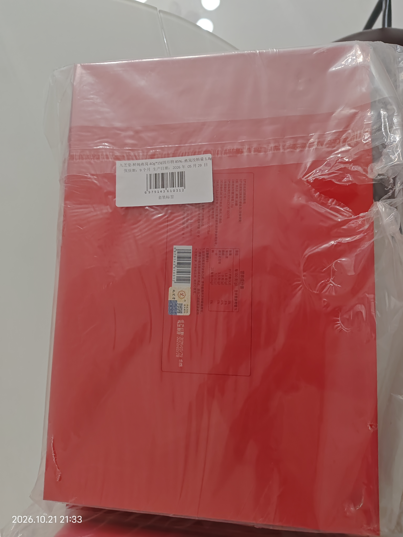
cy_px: 268
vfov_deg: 73.9
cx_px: 202
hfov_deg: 58.9
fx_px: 357
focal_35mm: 23
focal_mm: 5.56
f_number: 1.88
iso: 1682
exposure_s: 1/60
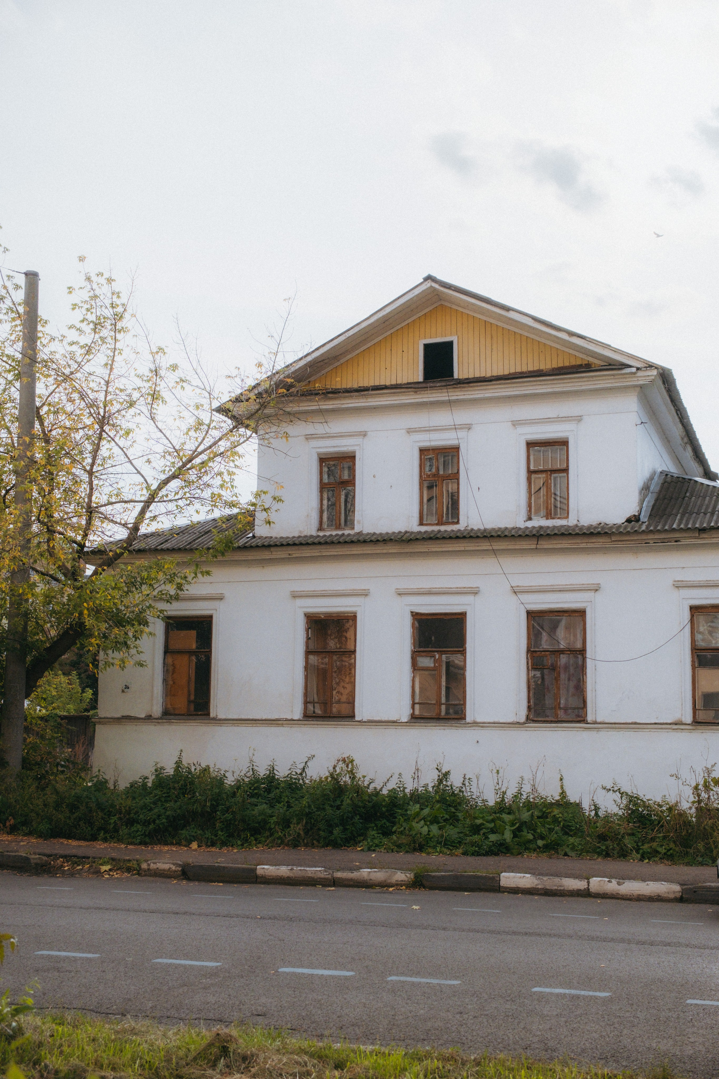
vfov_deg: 46.4
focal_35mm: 42
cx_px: 360
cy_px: 540
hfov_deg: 31.9
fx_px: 1258
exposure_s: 1/5400
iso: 640
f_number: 4
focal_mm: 28.3
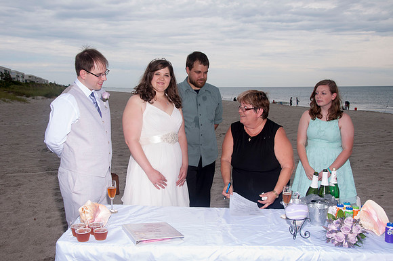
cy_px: 130
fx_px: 392
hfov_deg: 53.2
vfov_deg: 36.8
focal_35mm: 36
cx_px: 196
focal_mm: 24
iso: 100
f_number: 8
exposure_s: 1/250
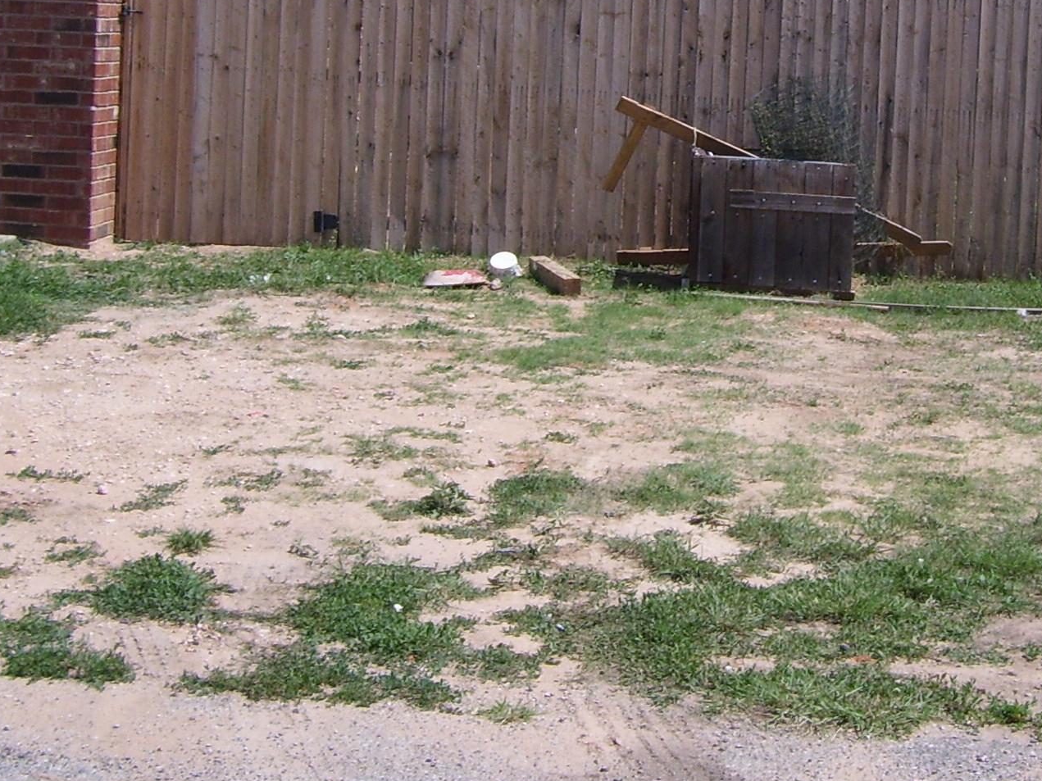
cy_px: 73
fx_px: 2257
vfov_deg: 19.3
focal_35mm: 75
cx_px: 812
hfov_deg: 25.6
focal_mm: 6
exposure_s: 1/750
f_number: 4.8
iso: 80
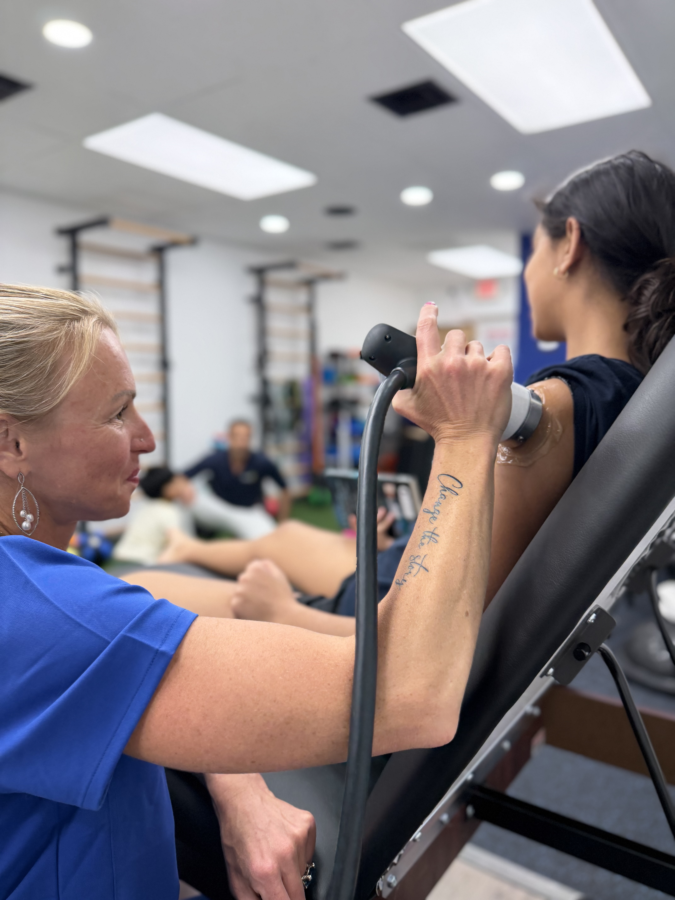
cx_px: 338
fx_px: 624
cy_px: 450
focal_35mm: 24
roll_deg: +0.1
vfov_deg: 71.6
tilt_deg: -6.0
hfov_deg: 56.8
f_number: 1.78
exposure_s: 1/156
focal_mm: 6.76
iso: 200
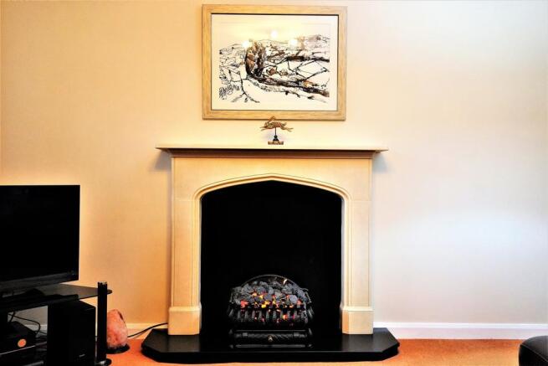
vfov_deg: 43.6
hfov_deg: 61.9
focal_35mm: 30
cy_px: 183
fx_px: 457
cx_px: 274
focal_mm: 20
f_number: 3.7
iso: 2500
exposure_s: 1/50
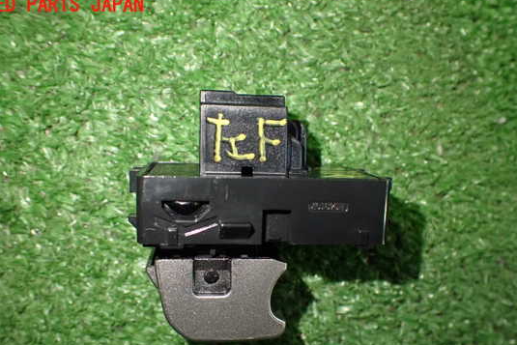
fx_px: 503
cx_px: 258
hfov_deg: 54.4
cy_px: 211
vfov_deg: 37.7
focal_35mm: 35
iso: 640
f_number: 2.3
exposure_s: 1/125
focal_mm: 5.4
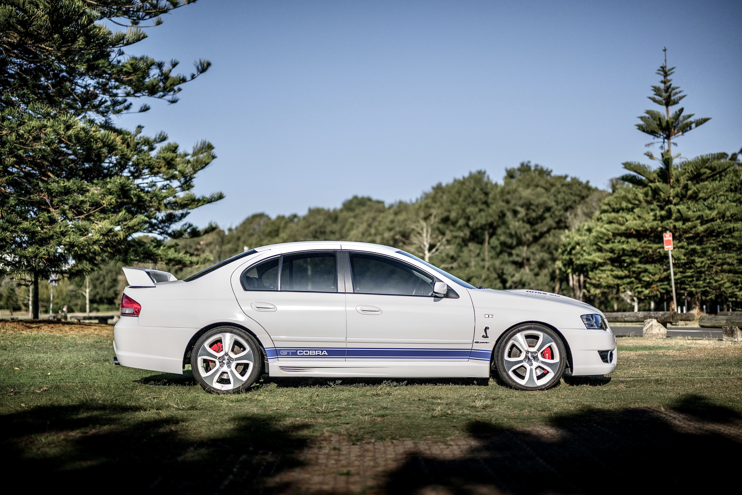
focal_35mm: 50
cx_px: 371
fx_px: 1030
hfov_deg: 39.6
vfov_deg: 27.0
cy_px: 248
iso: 125
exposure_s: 1/32000
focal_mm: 50
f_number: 1.2
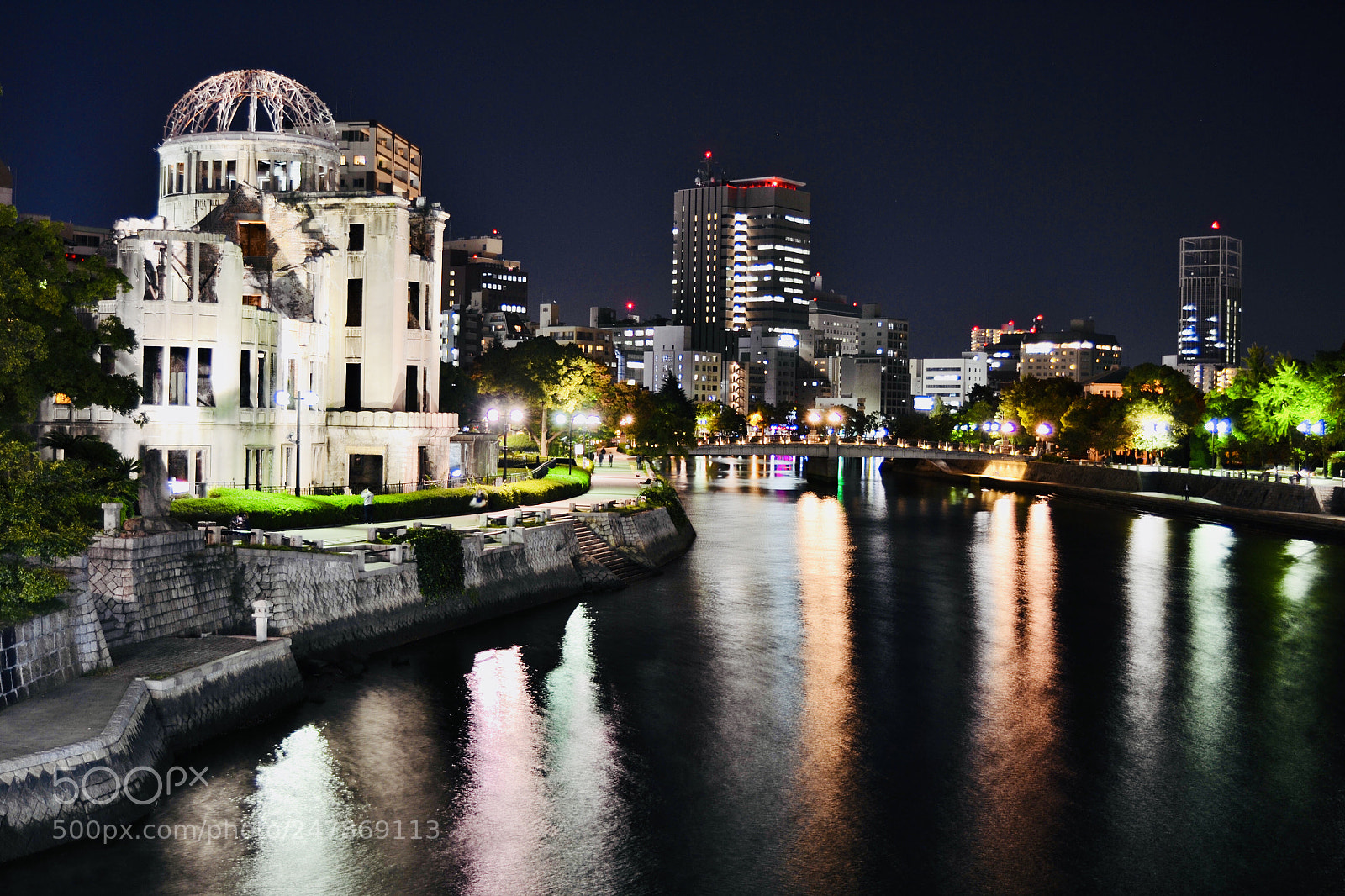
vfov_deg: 31.9
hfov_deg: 46.4
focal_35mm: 42
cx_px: 672
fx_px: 1569
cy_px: 448
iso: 100
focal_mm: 28
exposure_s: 3
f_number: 3.5
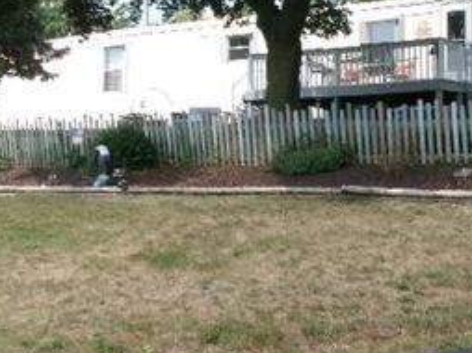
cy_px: 101
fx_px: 967
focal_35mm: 71
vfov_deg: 20.6
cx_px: 338
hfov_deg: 27.1
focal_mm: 6.4
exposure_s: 1/52
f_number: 11.8
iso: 100
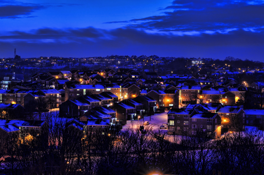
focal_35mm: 105
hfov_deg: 19.5
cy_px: 88
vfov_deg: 13.0
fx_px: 769
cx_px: 132
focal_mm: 70
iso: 200
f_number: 7.1
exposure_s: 3
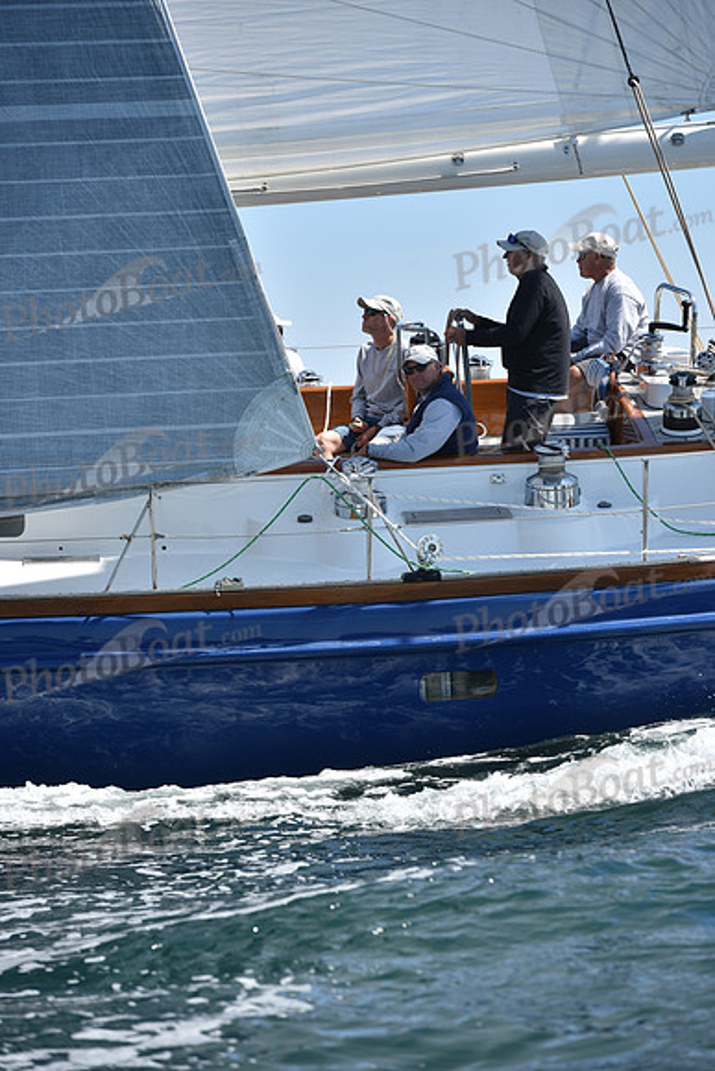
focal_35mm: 160
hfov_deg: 8.6
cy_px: 536
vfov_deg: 12.8
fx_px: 4763
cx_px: 358
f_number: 5.6
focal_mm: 160
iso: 250
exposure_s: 1/1600
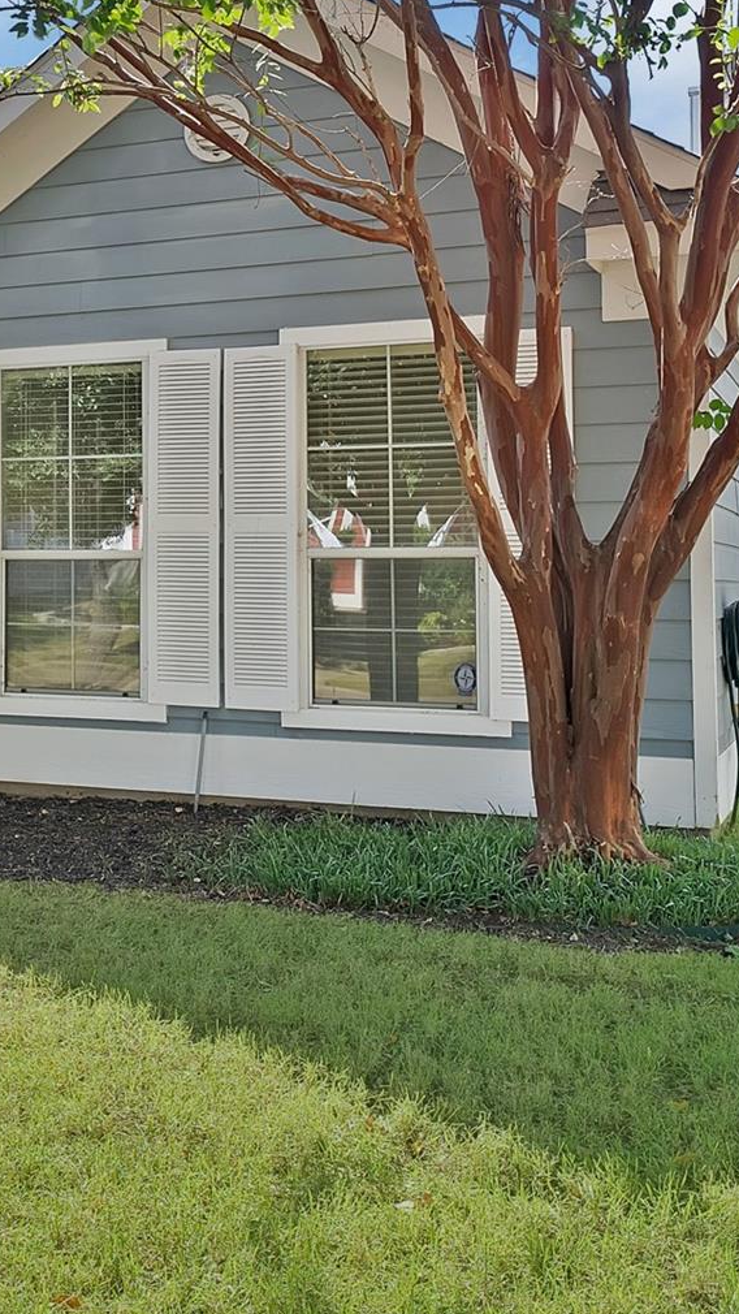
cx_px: -138
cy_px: 485
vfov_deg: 40.3
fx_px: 1777
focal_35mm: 51
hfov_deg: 21.8
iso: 640
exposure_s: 1/50
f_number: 8
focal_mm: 24
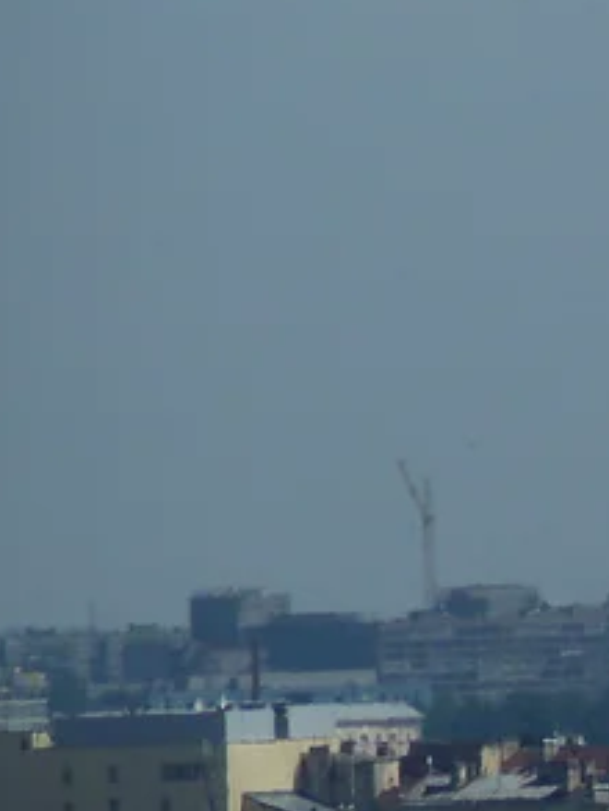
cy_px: -281
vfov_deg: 1.7
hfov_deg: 1.3
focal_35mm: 1147
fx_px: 26886
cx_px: 916
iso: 80
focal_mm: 49.2
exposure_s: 1/800
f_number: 5.6
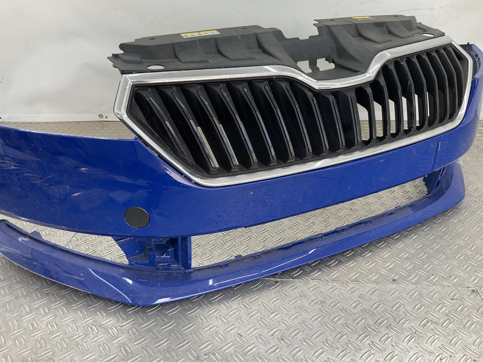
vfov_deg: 48.2
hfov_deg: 61.7
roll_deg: +0.6
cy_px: 181
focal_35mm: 29
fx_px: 405
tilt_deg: -26.6
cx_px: 242
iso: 25
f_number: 1.8
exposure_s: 1/100
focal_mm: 3
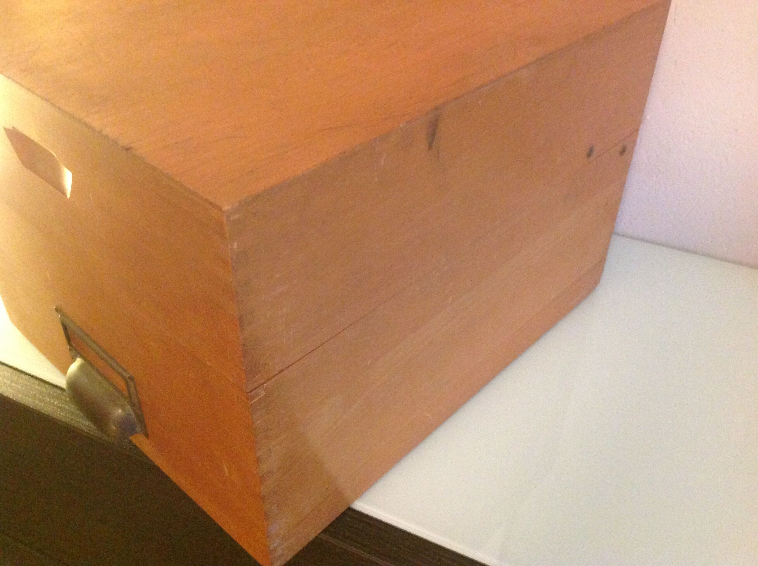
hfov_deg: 52.7
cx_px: 379
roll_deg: -1.3
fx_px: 765
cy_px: 283
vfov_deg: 40.6
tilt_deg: -38.5
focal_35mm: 35
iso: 640
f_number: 2.4
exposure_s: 1/17
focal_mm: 4.28
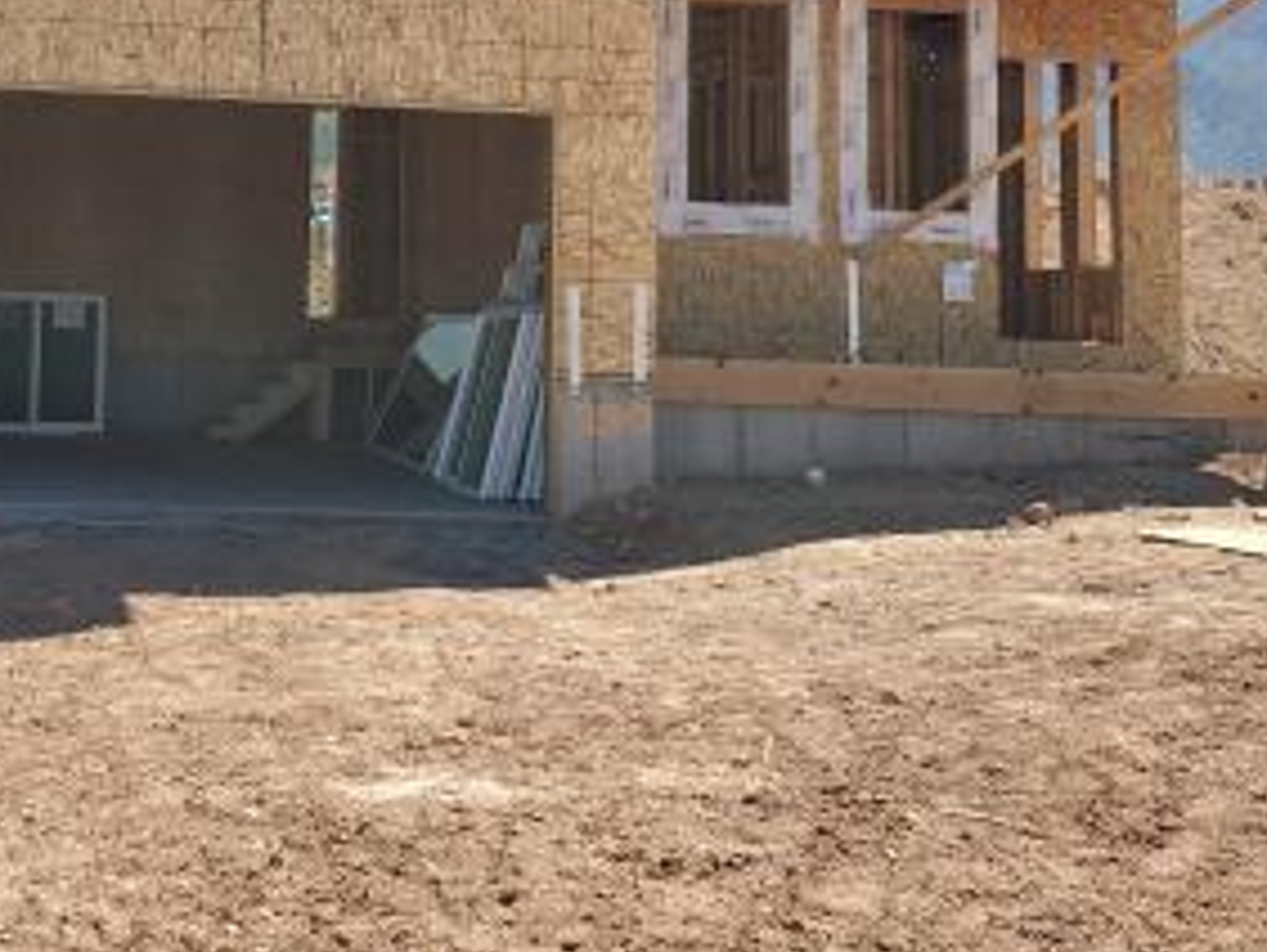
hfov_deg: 31.7
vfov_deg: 23.8
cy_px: 9
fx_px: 2161
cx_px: 220
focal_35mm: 59
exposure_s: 1/1029
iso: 50
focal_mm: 4.3
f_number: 2.4
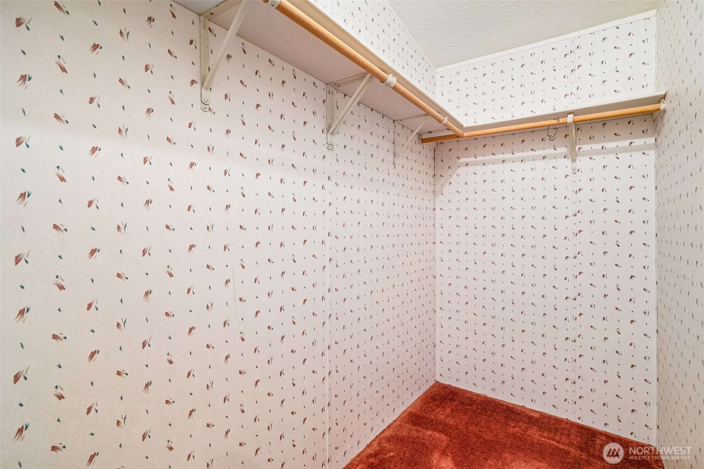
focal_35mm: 16
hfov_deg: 96.7
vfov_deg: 73.7
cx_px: 352
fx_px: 313
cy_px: 234
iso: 1600
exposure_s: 1/8
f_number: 8
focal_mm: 16
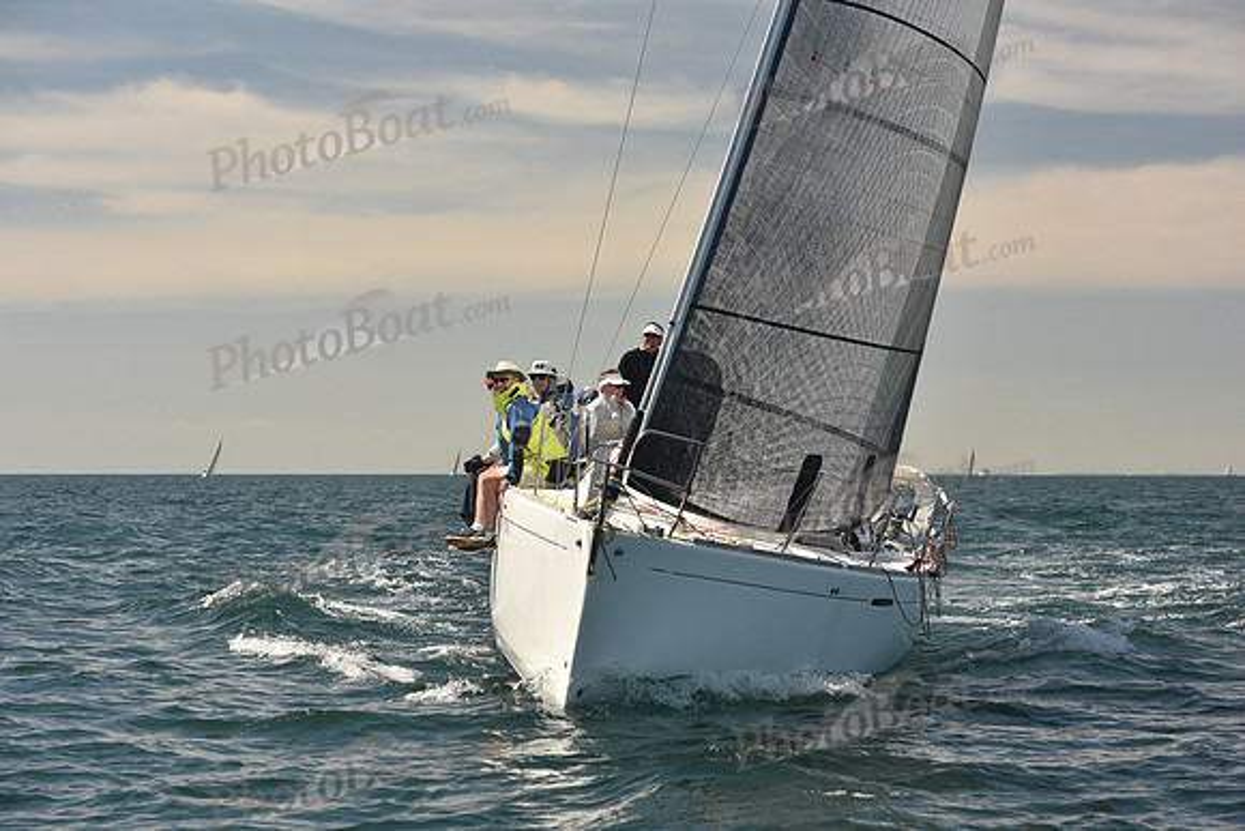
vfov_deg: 14.9
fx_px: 3182
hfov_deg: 22.1
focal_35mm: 92
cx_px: 622
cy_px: 416
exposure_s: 1/640
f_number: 6.3
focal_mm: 92
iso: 250
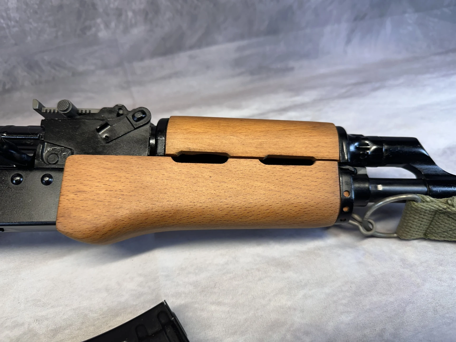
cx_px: 228
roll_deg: +6.4
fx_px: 316
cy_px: 171
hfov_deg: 71.6
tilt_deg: -42.4
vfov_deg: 56.8
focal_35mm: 24
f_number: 1.78
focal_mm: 6.86
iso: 64
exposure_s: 1/120
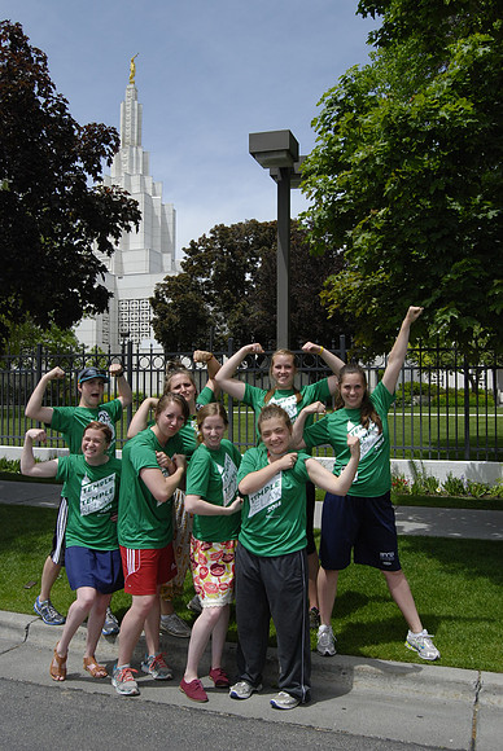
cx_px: 252
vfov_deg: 55.1
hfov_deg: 38.4
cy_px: 376
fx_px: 721
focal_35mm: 34
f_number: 10
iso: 400
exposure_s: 1/800
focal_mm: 23
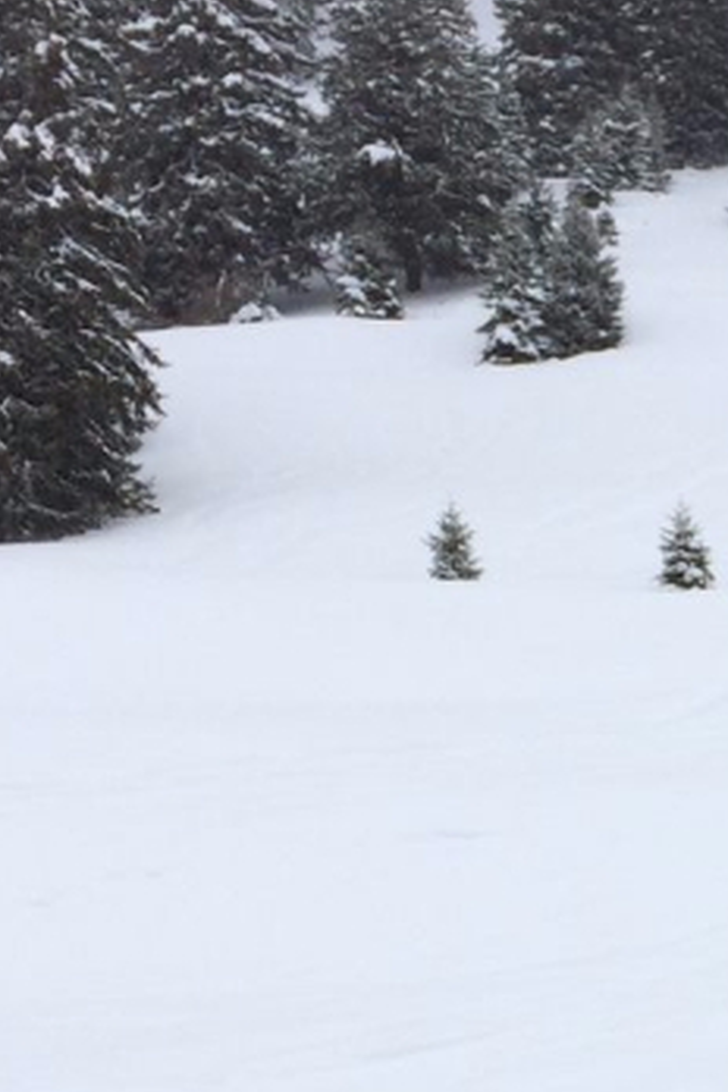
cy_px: 1054
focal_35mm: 104
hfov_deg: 12.5
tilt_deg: +4.9
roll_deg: +2.7
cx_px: 1086
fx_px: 3154
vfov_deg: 19.2
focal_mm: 4.15
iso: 32
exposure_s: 1/1520
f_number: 2.2
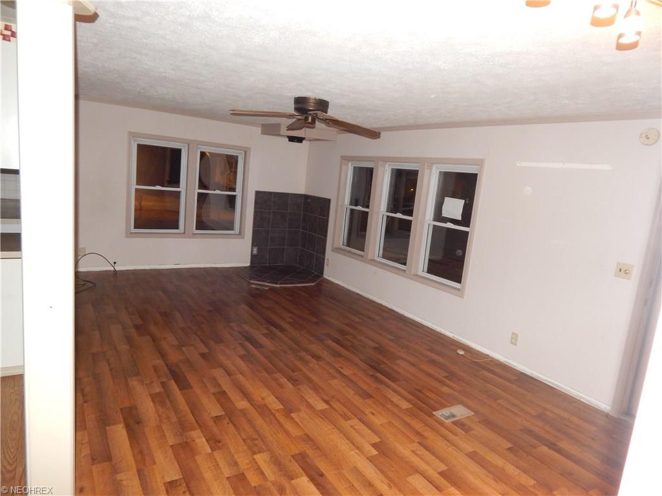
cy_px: 248
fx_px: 421
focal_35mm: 22
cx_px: 331
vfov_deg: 61.1
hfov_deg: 76.4
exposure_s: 1/30
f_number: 3
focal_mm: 4
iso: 320
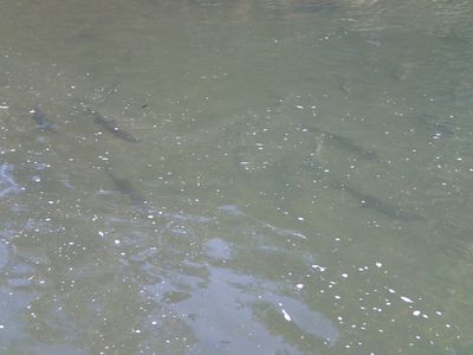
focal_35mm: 85
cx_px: 236
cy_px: 178
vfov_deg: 17.4
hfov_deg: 23.0
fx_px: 1161
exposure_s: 1/80
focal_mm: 15.41
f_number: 4.5
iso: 250
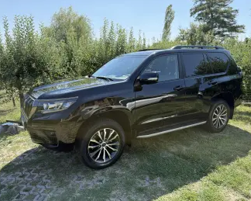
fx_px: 193
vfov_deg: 54.9
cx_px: 122
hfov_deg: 66.0
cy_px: 102
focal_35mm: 26
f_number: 1.78
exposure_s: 1/1812
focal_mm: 6.76
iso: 100
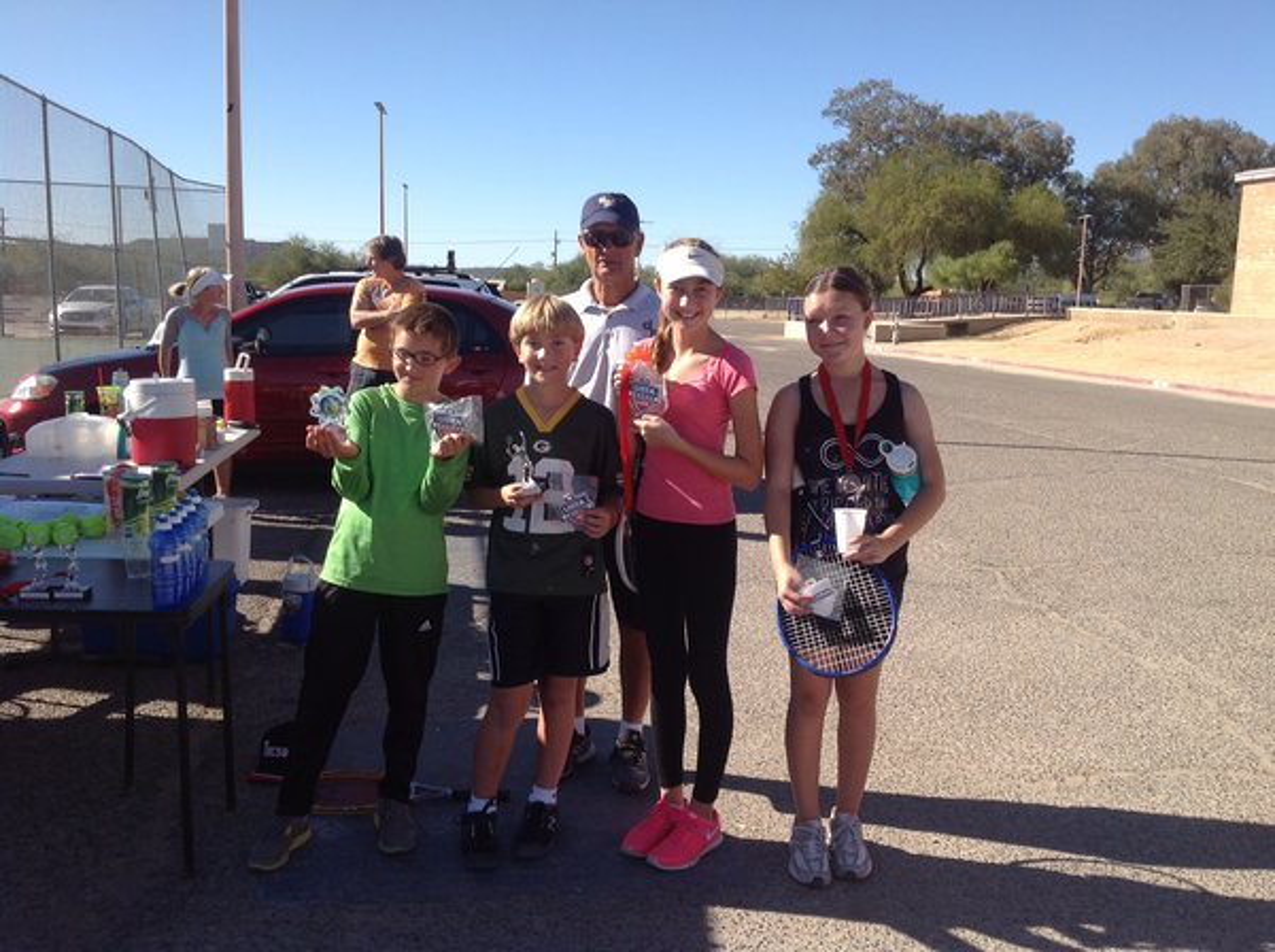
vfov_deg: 40.6
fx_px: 1287
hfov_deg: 52.7
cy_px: 476
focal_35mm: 35
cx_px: 638
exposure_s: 1/1314
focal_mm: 4.28
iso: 50
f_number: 2.4
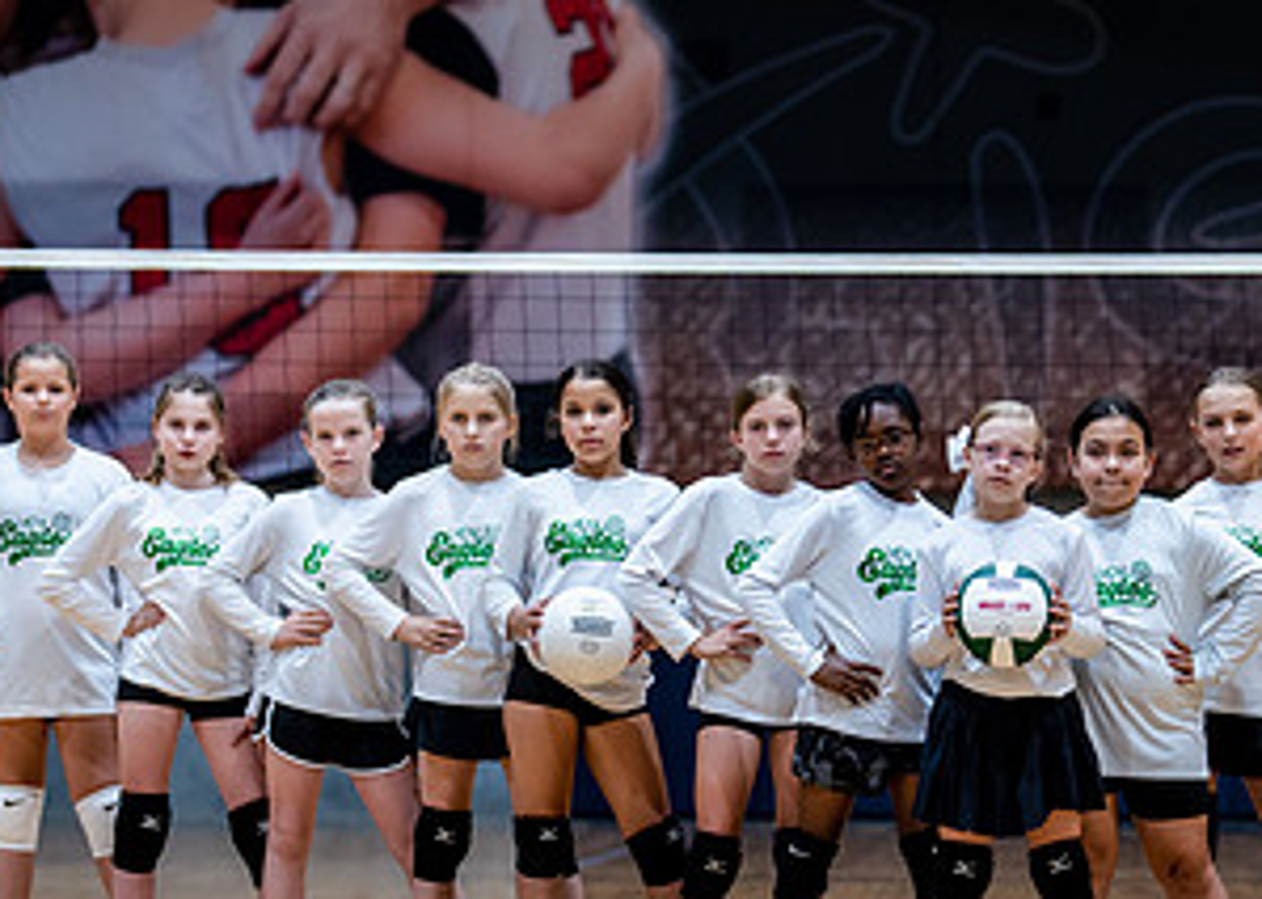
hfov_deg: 16.7
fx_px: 4261
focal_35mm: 119
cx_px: 1027
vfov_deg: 12.0
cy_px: 699
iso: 500
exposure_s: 1/320
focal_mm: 50
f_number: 1.4
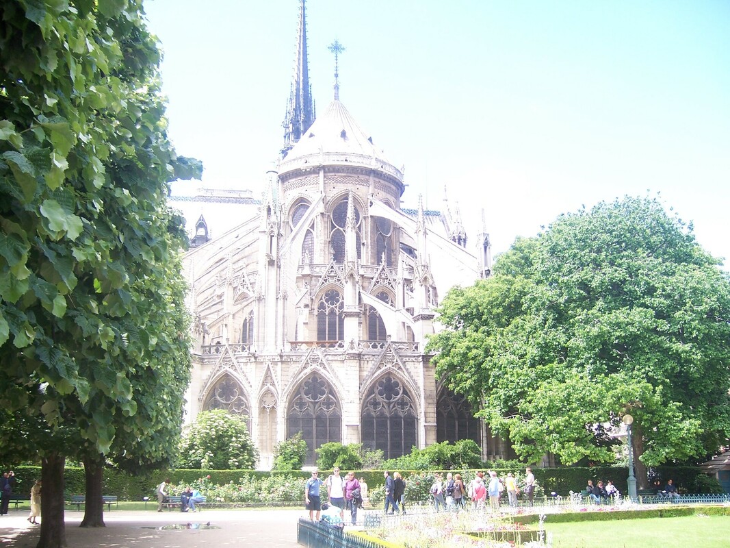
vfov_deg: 39.6
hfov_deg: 51.4
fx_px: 759
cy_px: 274
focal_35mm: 36
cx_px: 365
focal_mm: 6.2
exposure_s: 1/320
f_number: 2.8
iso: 80
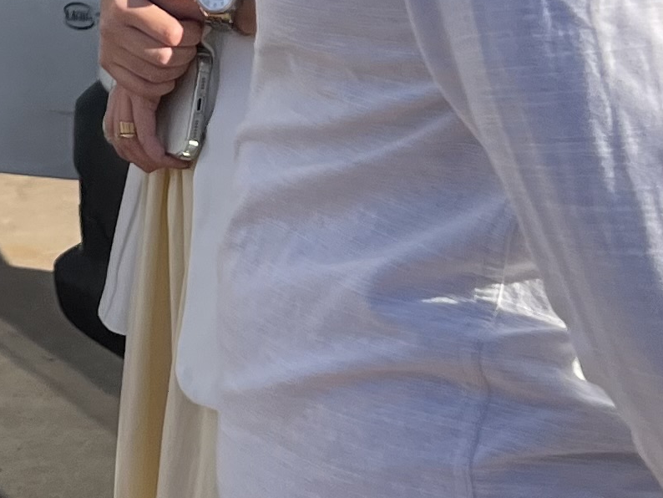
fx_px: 2529
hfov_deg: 14.3
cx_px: -190
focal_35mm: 132
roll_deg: +0.2
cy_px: -205
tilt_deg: -3.9
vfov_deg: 10.9
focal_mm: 5.7
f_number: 1.5
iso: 50
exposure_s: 1/3571
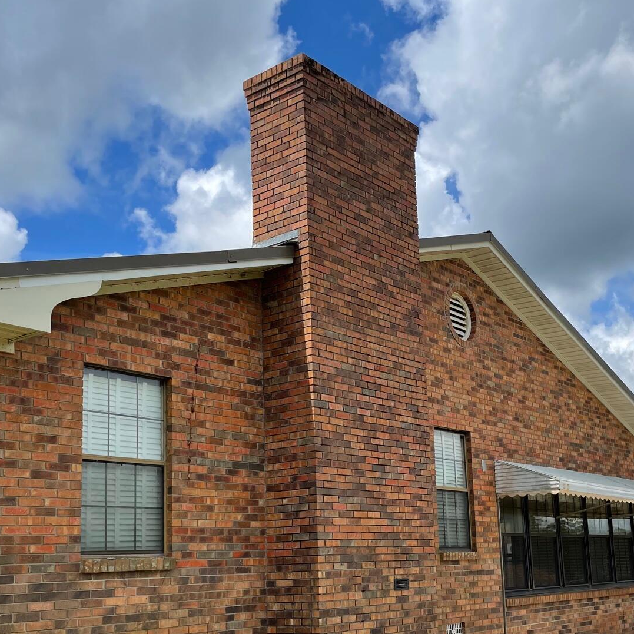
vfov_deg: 38.6
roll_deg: +1.9
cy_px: 440
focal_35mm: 43
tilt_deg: +8.4
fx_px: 891
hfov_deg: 39.0
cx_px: 390
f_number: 1.6
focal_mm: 4.2
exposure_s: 1/4000
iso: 32
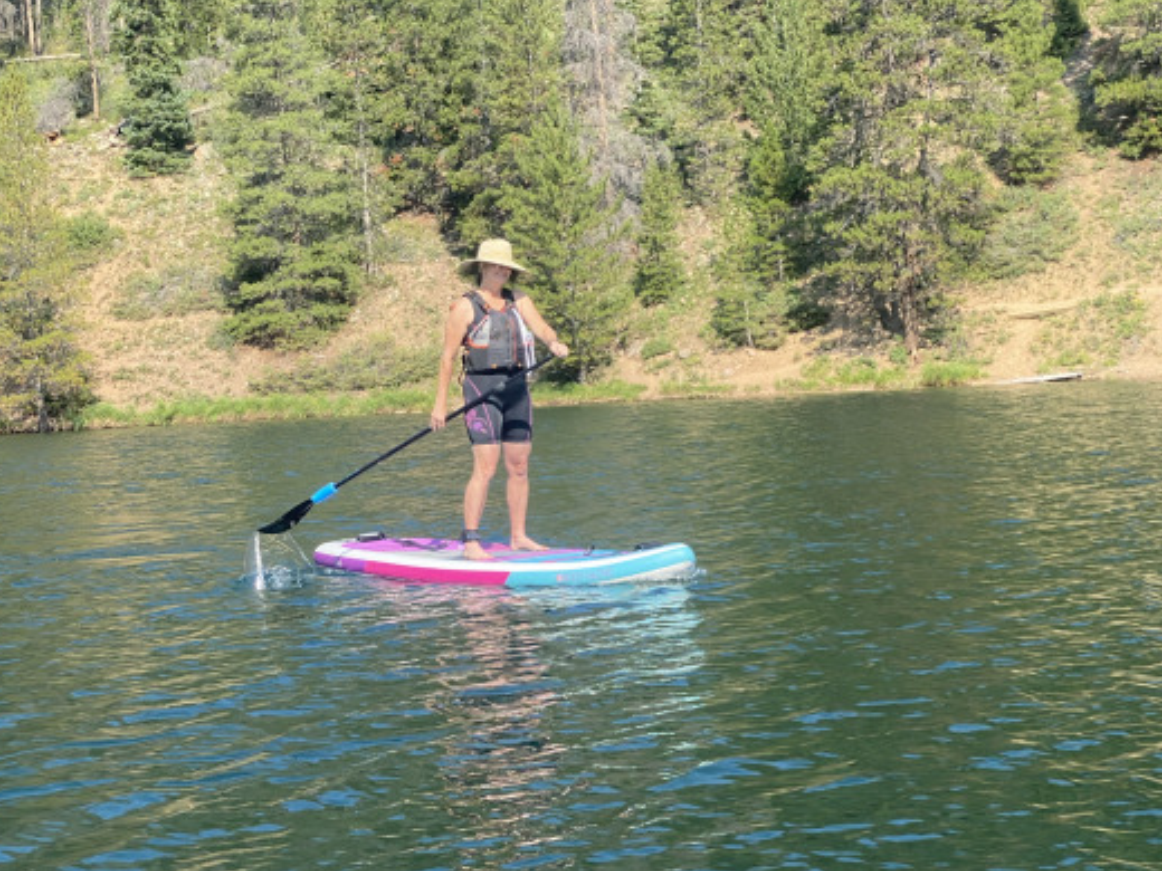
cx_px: 592
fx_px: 2148
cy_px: 427
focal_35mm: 64
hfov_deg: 30.3
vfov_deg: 22.9
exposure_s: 1/470
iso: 20
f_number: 2
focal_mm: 6
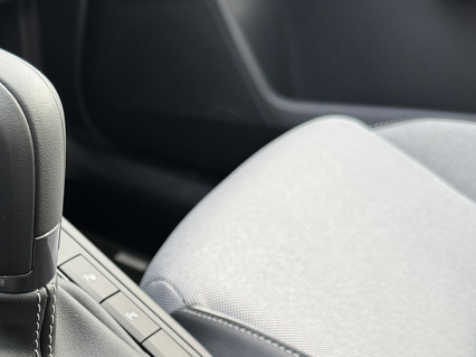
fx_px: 728
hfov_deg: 33.6
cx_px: 18
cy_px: 358
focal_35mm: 53
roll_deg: -2.9
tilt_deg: -40.5
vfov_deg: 26.1
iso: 160
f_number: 1.78
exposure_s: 1/121
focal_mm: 6.76
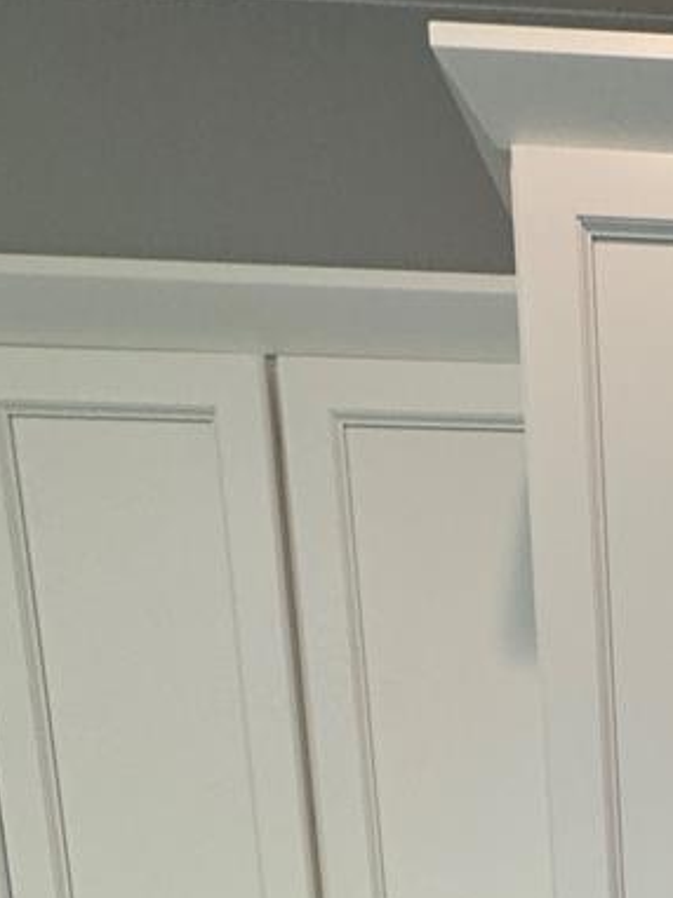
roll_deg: +0.1
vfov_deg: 28.8
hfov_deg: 25.1
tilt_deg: -9.0
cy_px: 1323
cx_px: 1010
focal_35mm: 44
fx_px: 1142
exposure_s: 1/120
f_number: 2.2
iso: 160
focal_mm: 2.22
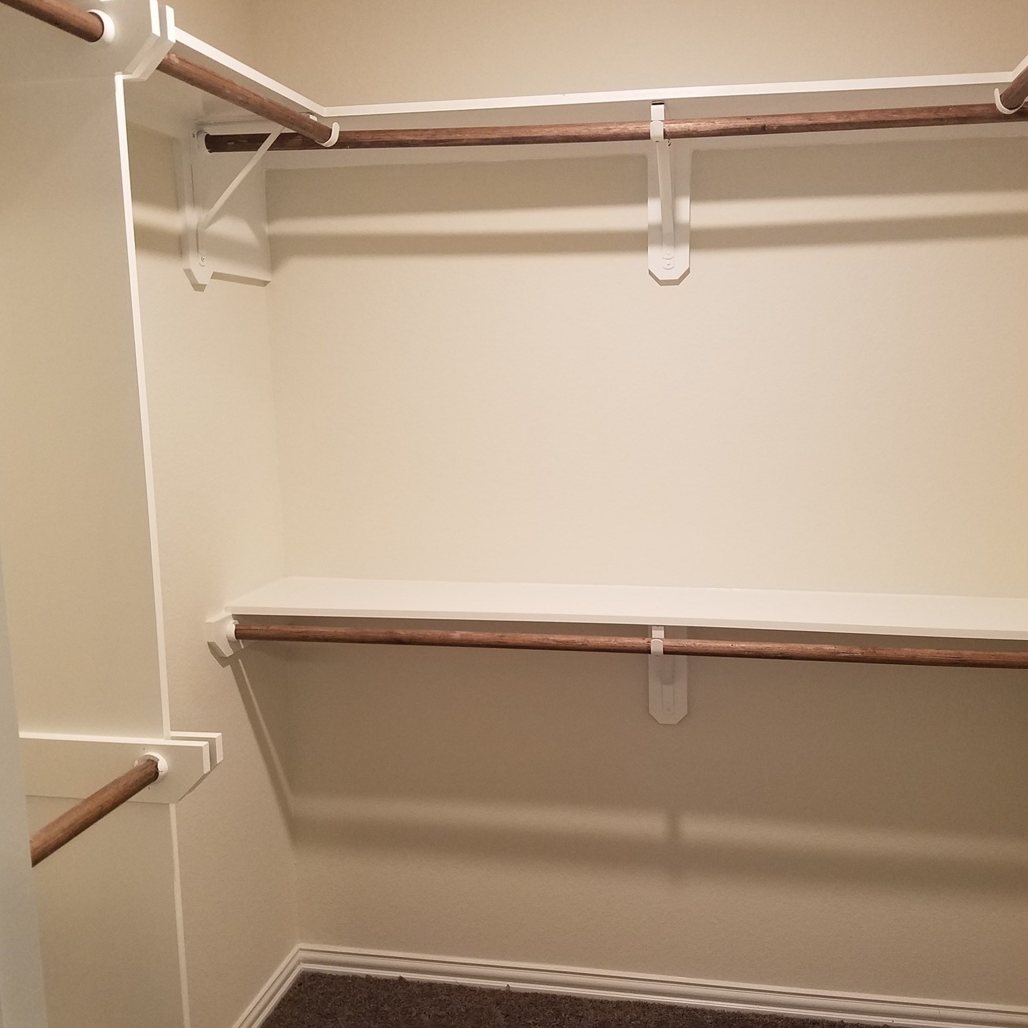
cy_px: 511
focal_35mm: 31
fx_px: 1042
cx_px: 581
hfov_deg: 52.4
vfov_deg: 52.5
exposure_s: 1/30
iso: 160
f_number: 1.7
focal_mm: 4.2
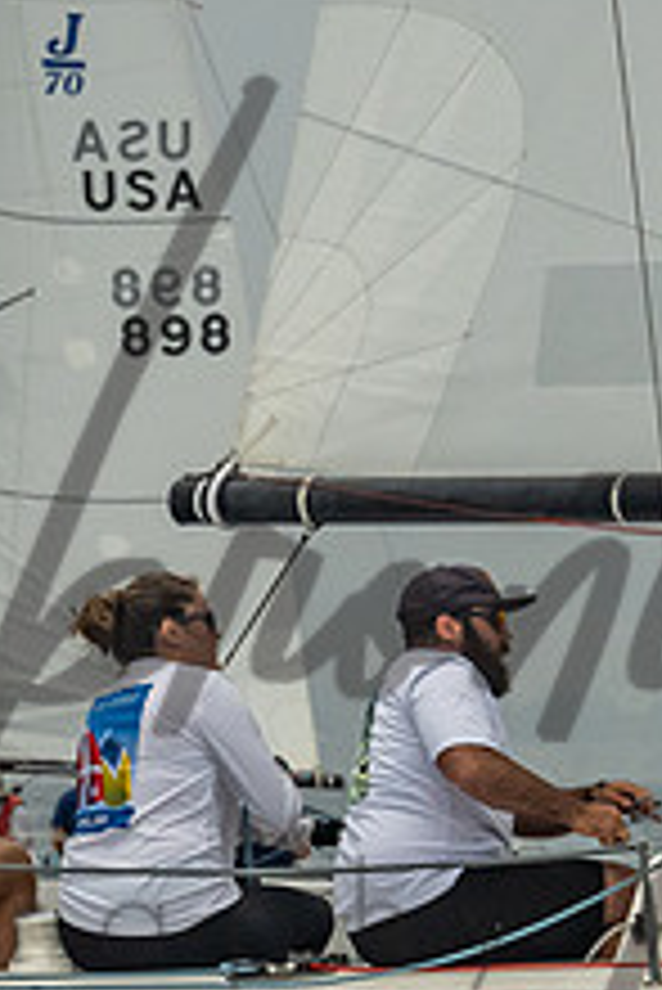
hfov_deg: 3.2
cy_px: 537
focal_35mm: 425
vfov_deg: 4.8
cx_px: 438
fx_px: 11704
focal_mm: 99
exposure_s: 1/3200
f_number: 9
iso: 800
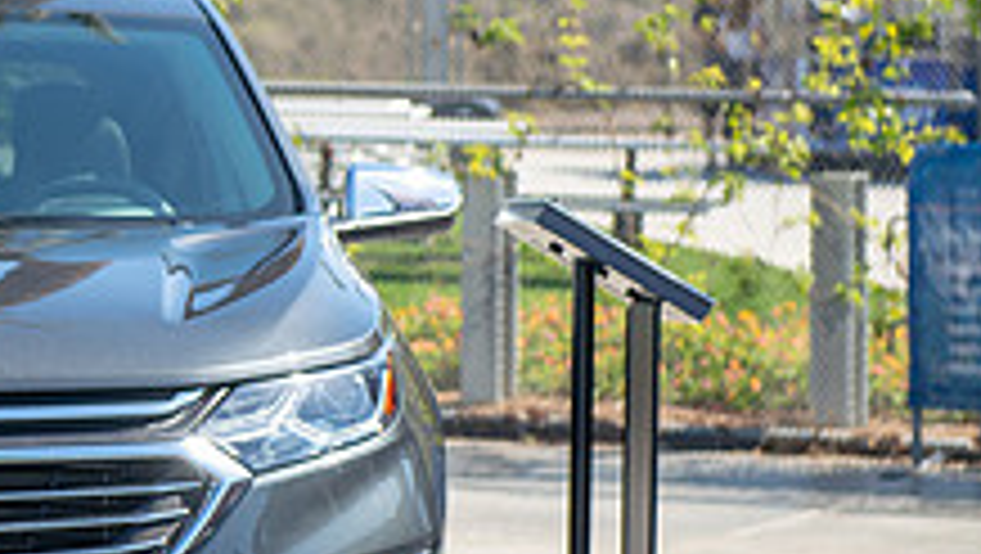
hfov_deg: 11.5
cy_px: 236
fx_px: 4790
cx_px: -166
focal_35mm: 184
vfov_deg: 6.6
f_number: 4
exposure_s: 1/1600
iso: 250
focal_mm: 66
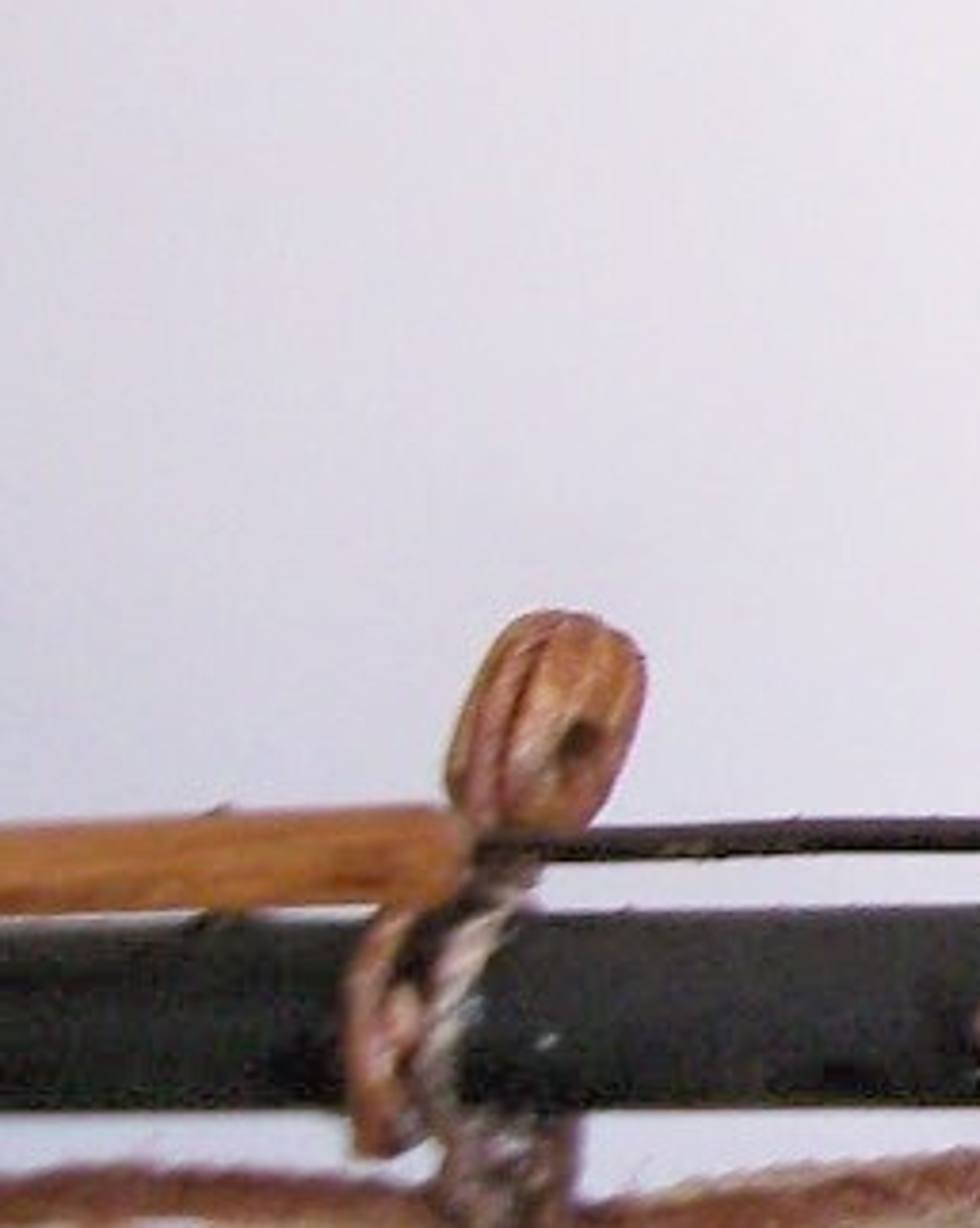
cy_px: -225
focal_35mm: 177
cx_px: 2395
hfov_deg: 8.0
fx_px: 6426
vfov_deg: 10.7
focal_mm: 8
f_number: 3.4
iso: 100
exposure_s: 1/30
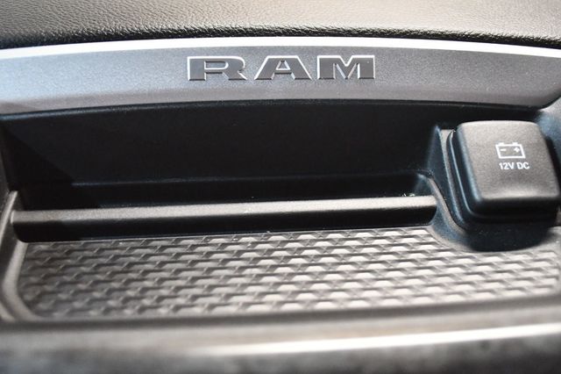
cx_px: 280
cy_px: 187
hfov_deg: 45.5
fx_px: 670
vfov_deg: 31.2
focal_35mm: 43
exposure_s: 1/60
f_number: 4.5
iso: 8000
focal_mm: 29
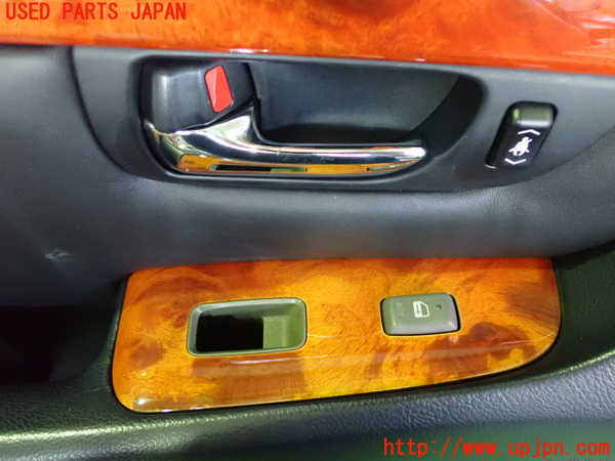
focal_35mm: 30
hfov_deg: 60.0
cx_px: 308
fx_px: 533
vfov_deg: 46.8
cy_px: 230
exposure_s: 1/40
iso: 1600
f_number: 2.3
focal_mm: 5.4
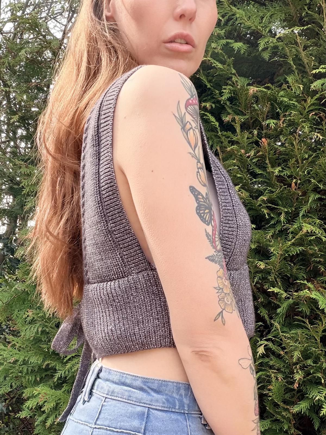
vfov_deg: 60.0
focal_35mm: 30
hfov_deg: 46.8
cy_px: 218
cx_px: 163
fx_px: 377
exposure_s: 1/471
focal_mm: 2.71
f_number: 1.9
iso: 32
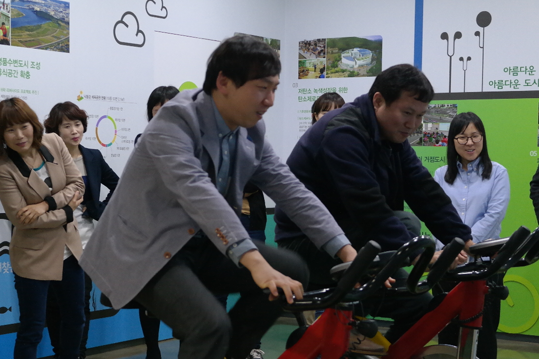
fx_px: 1078
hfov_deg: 28.1
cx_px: 261
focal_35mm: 72
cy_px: 235
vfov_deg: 18.9
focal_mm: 30
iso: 1600
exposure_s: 1/50
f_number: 4.5
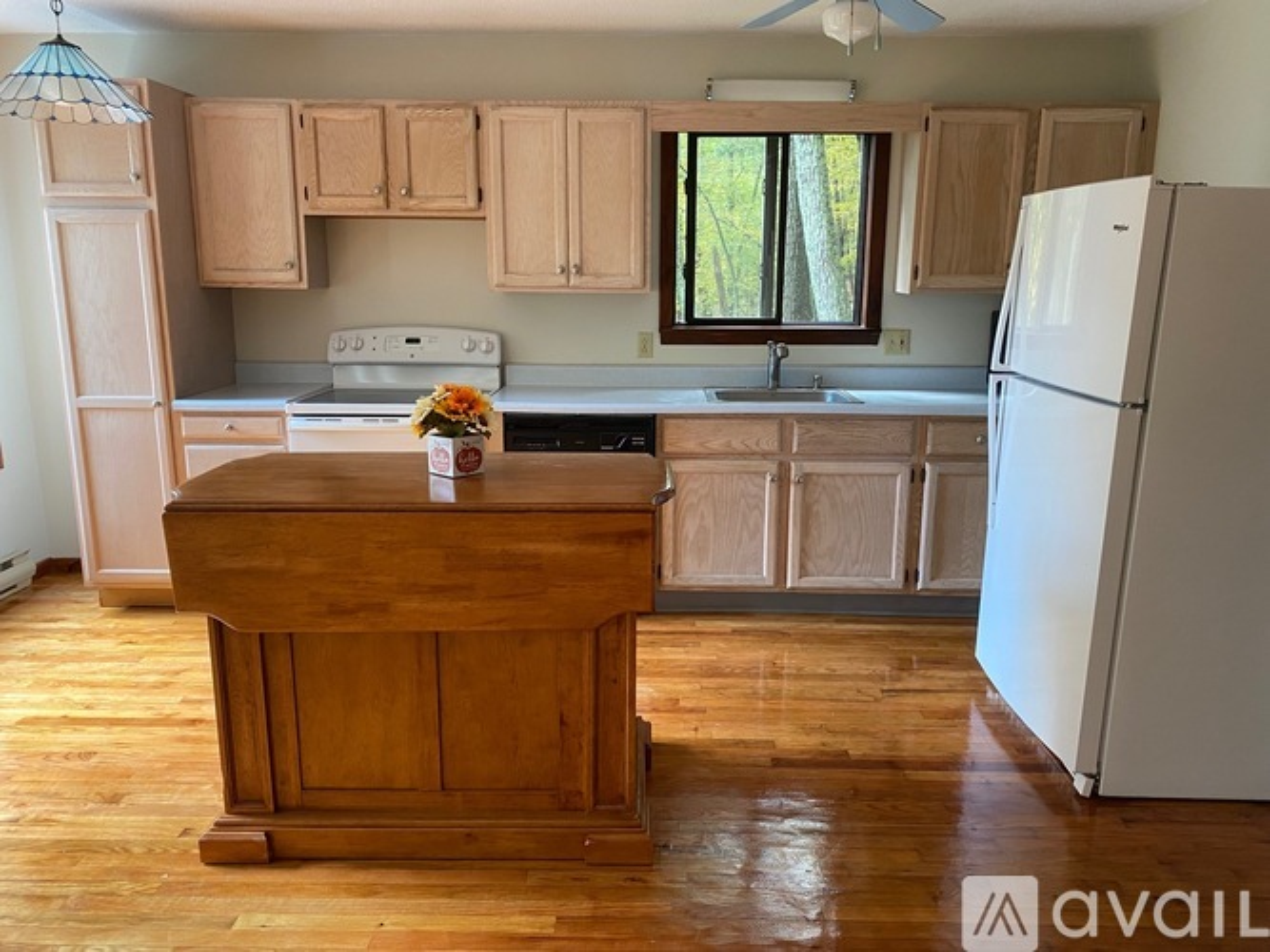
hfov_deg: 67.3
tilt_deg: -13.2
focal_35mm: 26
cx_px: 635
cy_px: 476
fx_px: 954
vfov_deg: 53.0
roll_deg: -0.6
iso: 125
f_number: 1.8
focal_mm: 4.25
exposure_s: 1/60
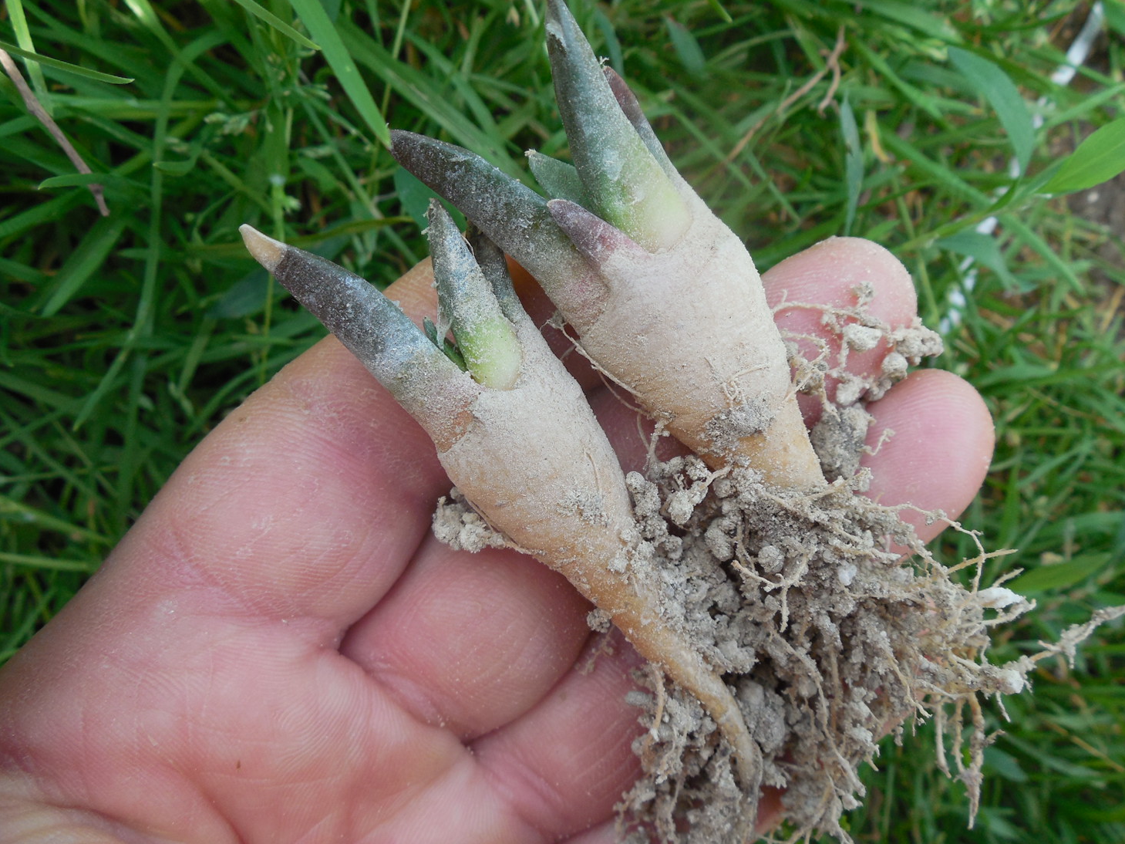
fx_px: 1105
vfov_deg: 41.8
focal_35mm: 34
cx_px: 554
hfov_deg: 54.0
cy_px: 406
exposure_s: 1/160
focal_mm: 5.6
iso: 125
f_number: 3.6
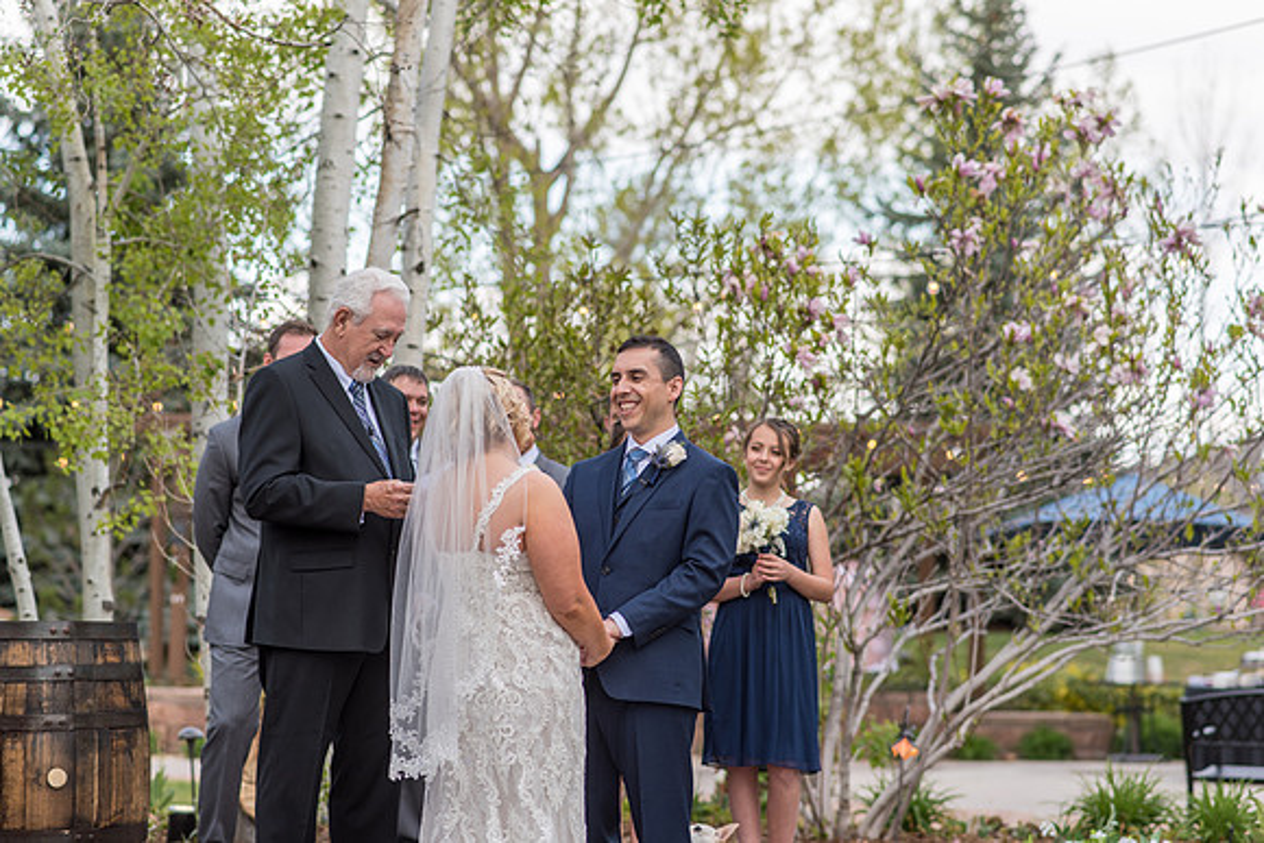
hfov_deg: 23.9
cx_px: 632
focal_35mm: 85
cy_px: 422
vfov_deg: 16.1
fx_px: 2985
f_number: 2.8
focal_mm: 85
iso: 100
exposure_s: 1/400
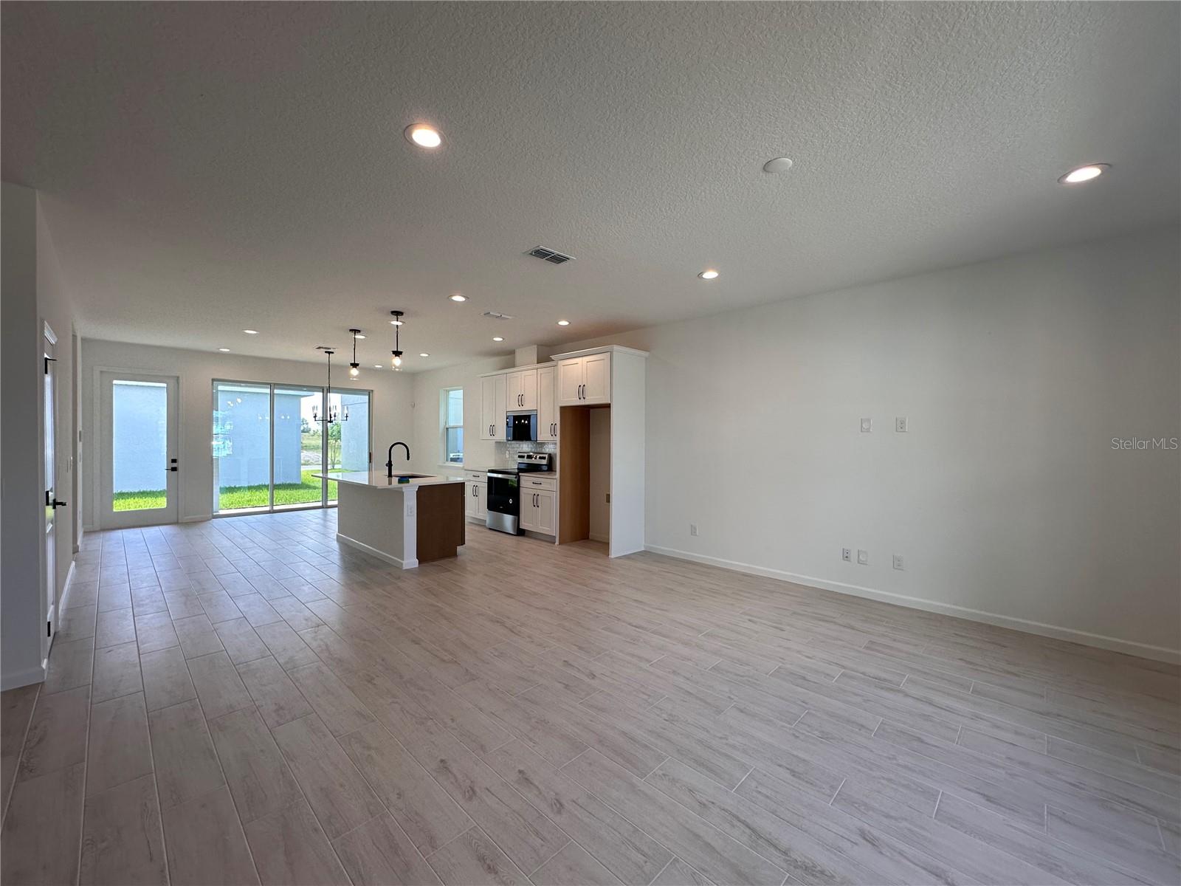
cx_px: 590
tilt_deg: +0.2
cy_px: 443
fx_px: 478
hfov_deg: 102.1
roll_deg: -0.8
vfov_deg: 85.7
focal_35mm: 14
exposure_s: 1/120
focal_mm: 2.22
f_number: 2.2
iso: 64
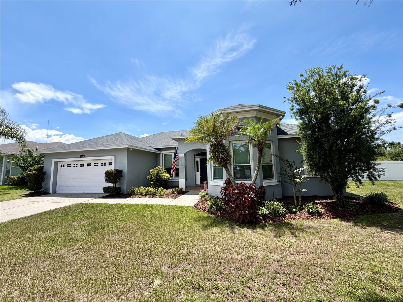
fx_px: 163
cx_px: 202
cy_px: 151
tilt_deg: +7.1
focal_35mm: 14
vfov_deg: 85.7
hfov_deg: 102.1
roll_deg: +2.4
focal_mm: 2.22
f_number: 2.2
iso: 20
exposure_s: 1/770
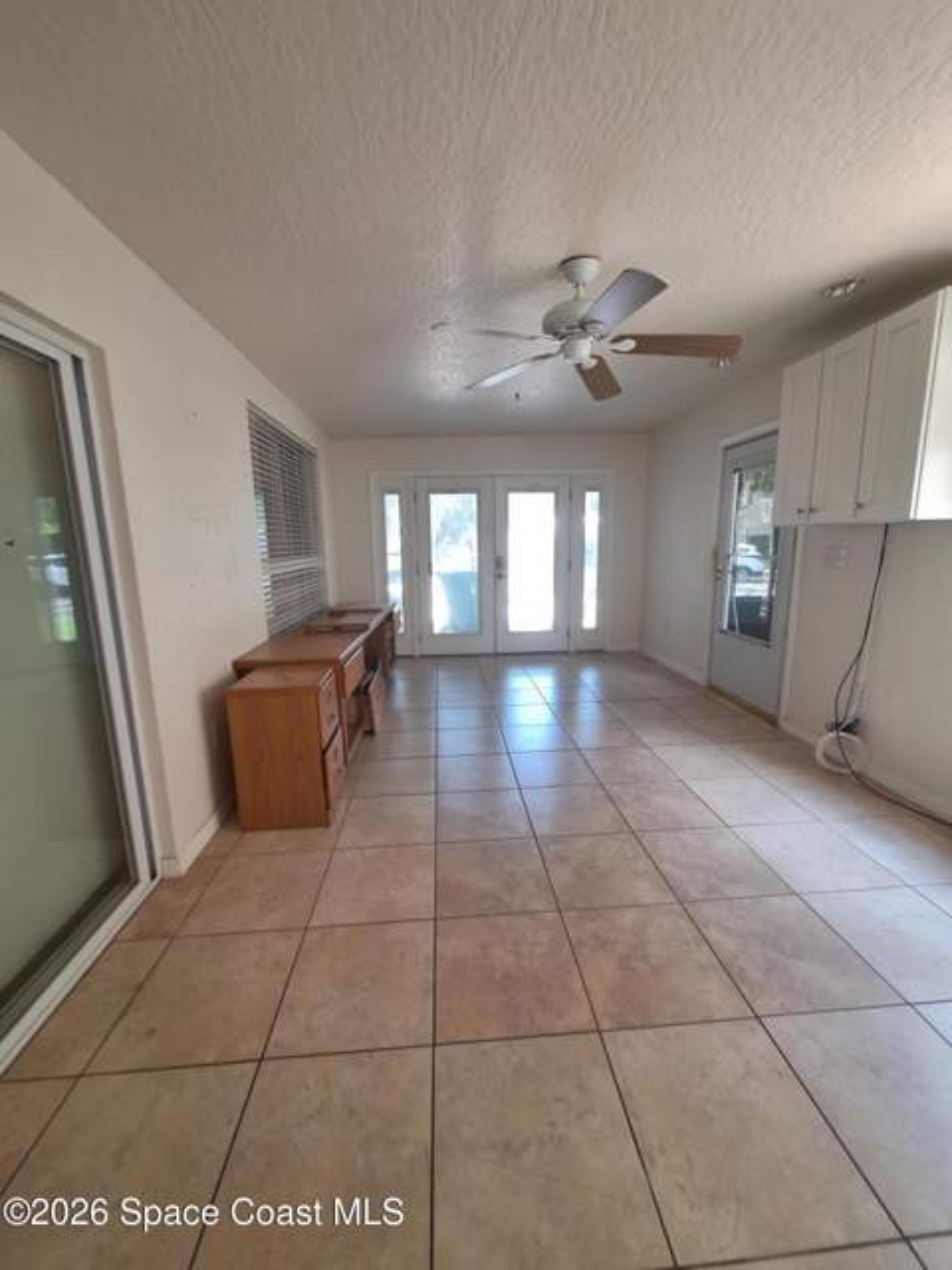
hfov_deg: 89.9
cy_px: 635
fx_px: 477
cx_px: 476
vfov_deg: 106.2
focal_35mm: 13
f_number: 2.2
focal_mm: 1.74
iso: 64
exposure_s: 1/40
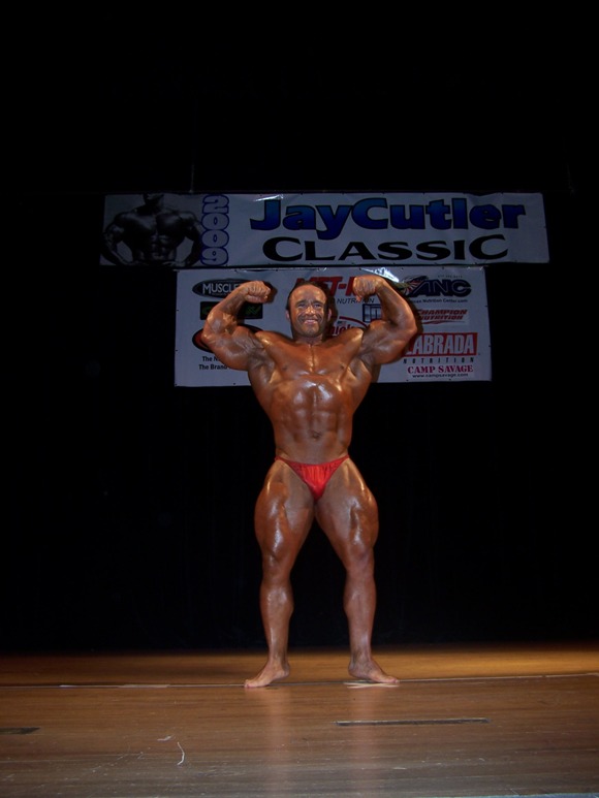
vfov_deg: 49.0
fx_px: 877
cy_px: 399
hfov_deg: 37.7
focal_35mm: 38
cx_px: 300
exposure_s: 1/60
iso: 80
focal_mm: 6.3
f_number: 2.8
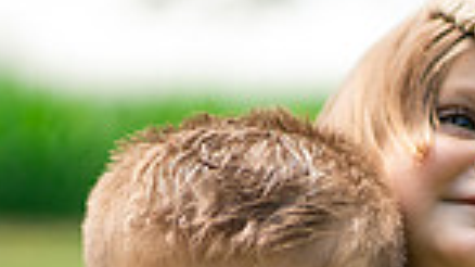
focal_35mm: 355
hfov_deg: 6.1
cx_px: 475
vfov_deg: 3.4
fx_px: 4470
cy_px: 490
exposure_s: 1/4000
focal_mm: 85
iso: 400
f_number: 2
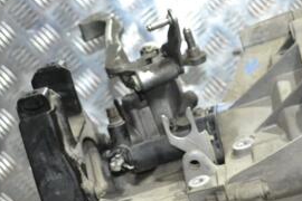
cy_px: 216
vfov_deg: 11.3
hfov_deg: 17.0
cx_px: 218
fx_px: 1007
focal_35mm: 120
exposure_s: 1/60
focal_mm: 36
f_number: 5
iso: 3200
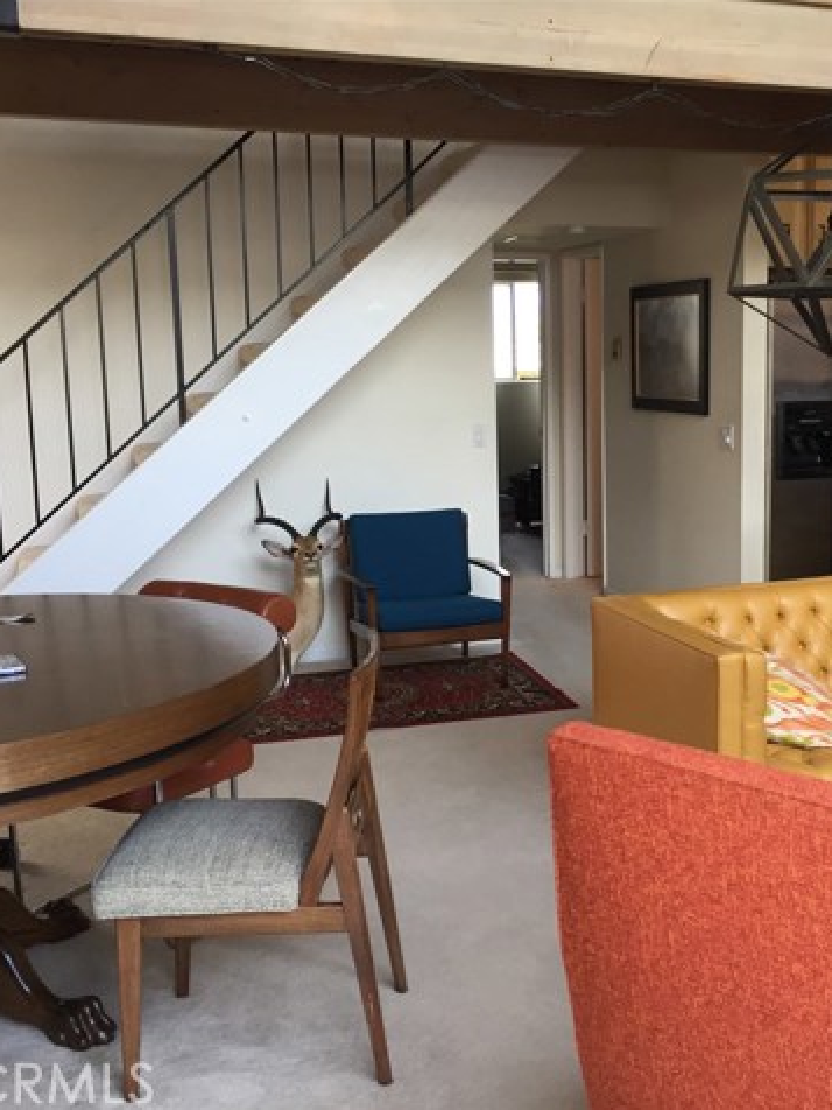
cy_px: 557
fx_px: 1250
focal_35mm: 39
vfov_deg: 47.9
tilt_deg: -8.9
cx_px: 592
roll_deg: +0.2
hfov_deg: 36.2
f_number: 2.2
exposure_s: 1/40
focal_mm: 4.15
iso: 32
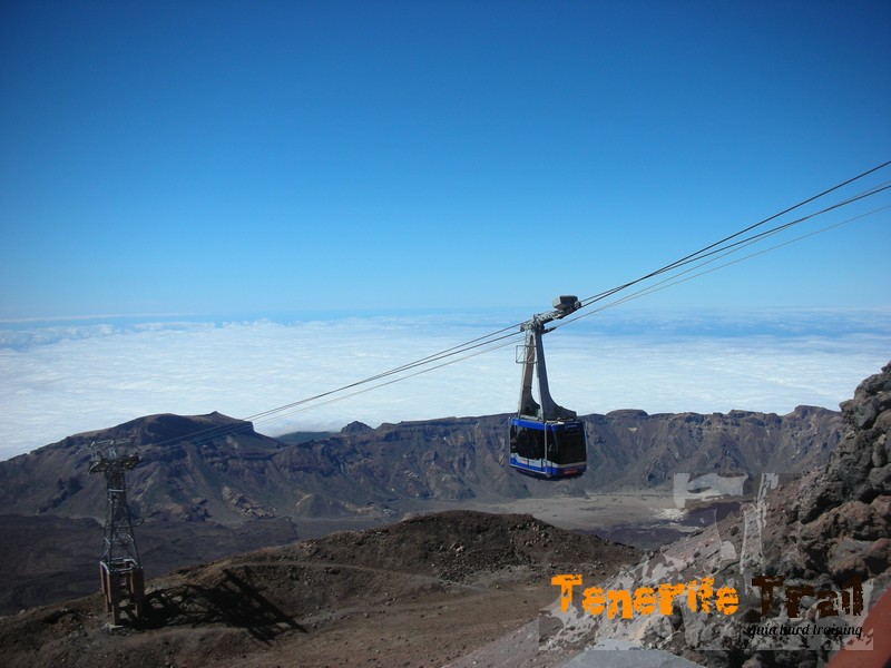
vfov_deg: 40.7
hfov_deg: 52.6
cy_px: 334
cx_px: 446
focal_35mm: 35
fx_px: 901
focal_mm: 5.8
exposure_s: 1/172
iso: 50
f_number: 8.5
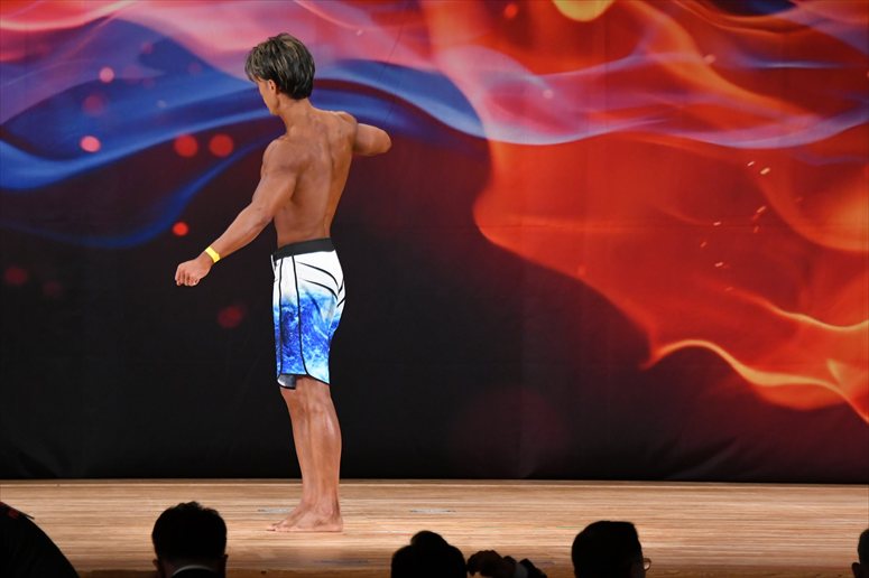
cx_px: 434
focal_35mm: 225
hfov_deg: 9.2
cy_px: 289
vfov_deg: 6.1
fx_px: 5429
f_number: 5.6
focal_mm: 150
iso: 3200
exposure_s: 1/400
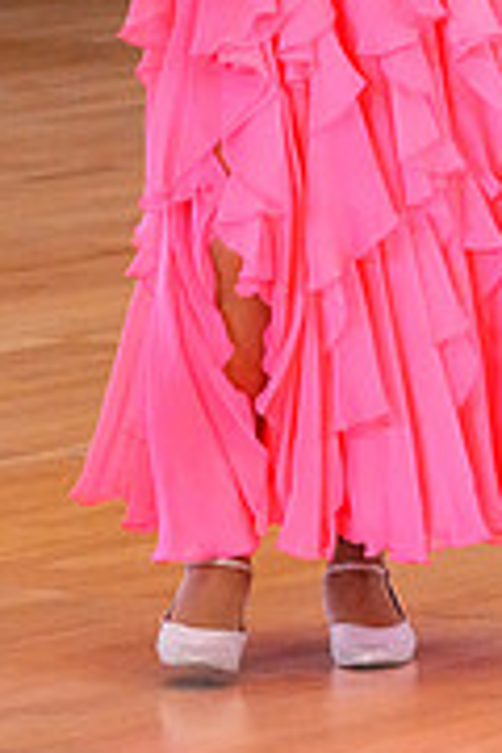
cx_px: -6
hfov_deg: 3.2
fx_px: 9098
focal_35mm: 435
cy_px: -222
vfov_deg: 4.7
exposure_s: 1/400
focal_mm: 135
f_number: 8
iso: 16000
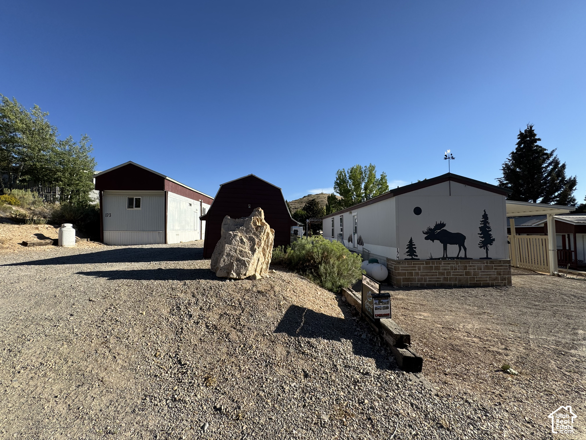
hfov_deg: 102.1
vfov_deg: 85.7
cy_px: 220
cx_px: 293
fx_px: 237
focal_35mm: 14
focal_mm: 2.22
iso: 50
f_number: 2.2
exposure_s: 1/1370
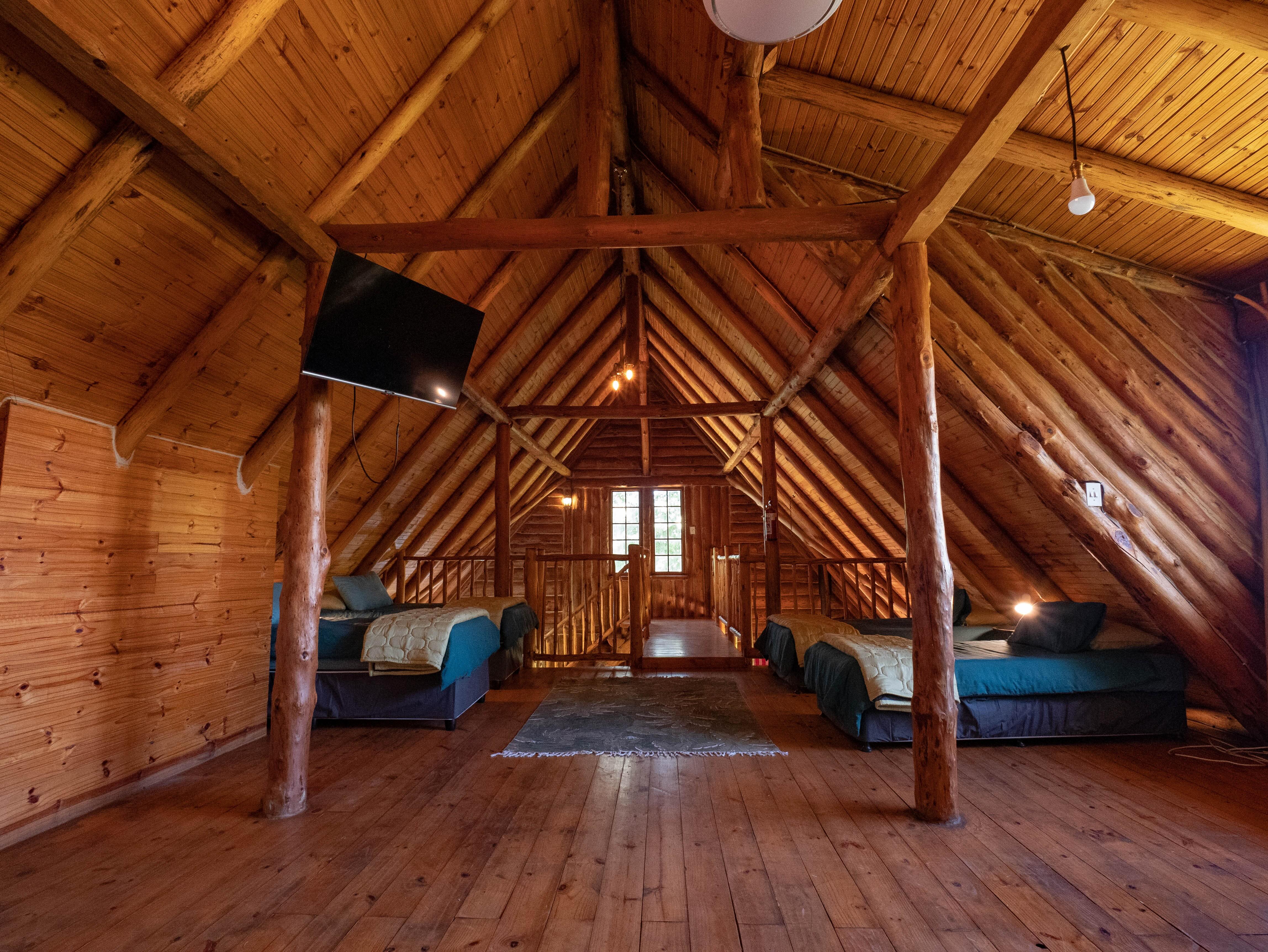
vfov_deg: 71.6
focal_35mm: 18
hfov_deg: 87.7
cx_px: 634
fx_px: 660
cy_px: 476
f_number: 6.3
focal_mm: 9
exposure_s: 1/25
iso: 1600
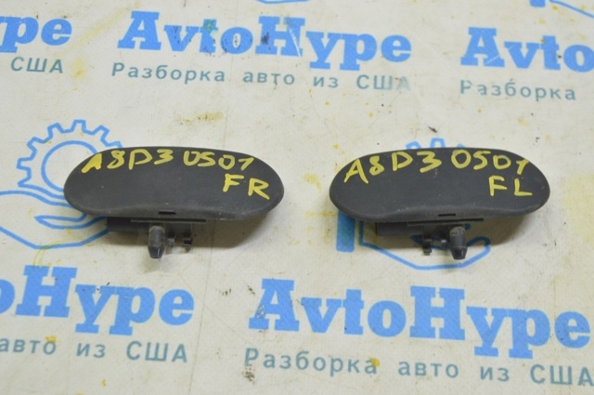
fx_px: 989
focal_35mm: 60
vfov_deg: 22.6
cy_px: 198
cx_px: 297
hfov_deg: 33.4
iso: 400
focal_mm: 40
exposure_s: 1/20
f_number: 5.6
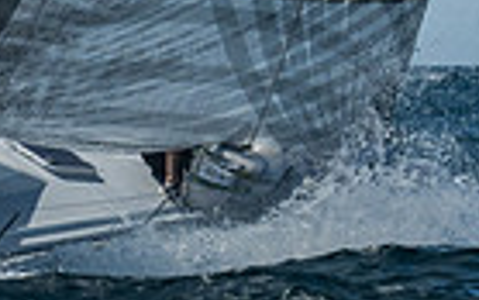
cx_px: -630
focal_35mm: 480
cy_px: -89
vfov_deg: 2.7
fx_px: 6269
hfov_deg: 4.3
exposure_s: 1/1250
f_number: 6.3
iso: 160
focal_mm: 81
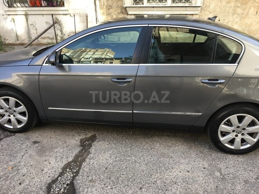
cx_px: 130
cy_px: 97
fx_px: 217
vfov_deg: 48.2
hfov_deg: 61.7
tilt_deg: -21.2
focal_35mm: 29
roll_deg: -0.1
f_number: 2.2
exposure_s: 1/100
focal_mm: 4.15
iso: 25
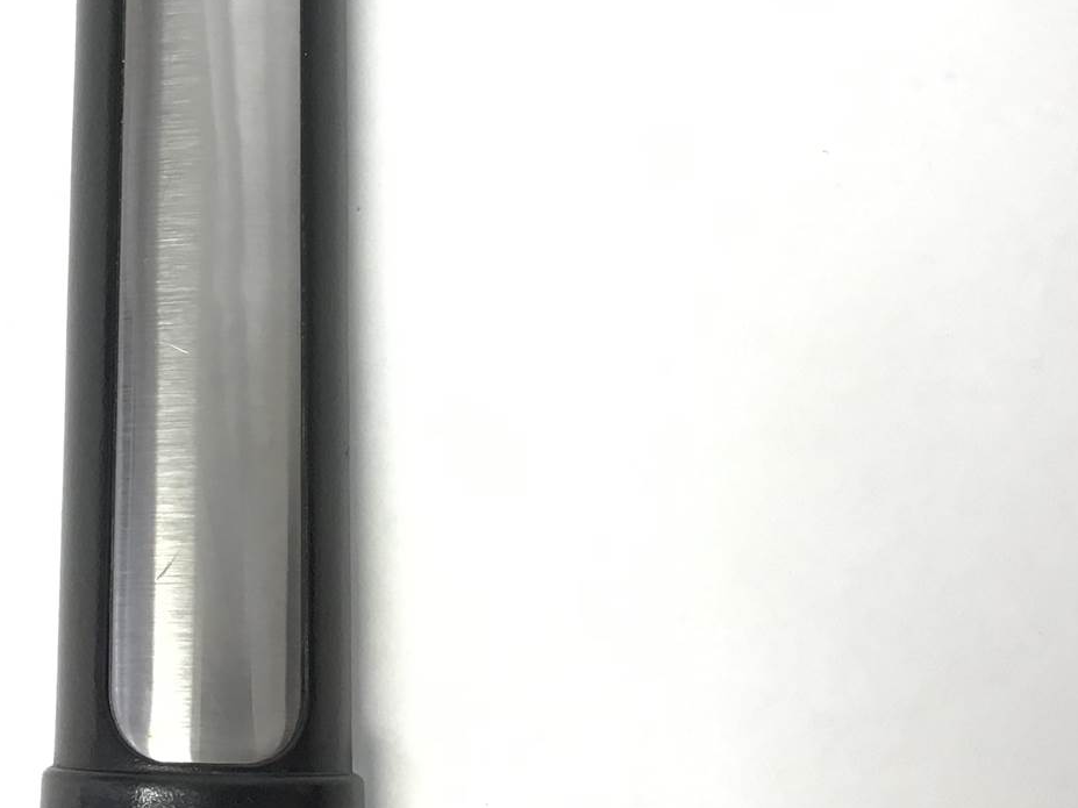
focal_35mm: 60
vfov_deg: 24.2
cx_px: 119
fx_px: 1868
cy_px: 237
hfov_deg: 30.8
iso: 32
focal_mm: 3.3
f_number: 2.4
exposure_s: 1/30
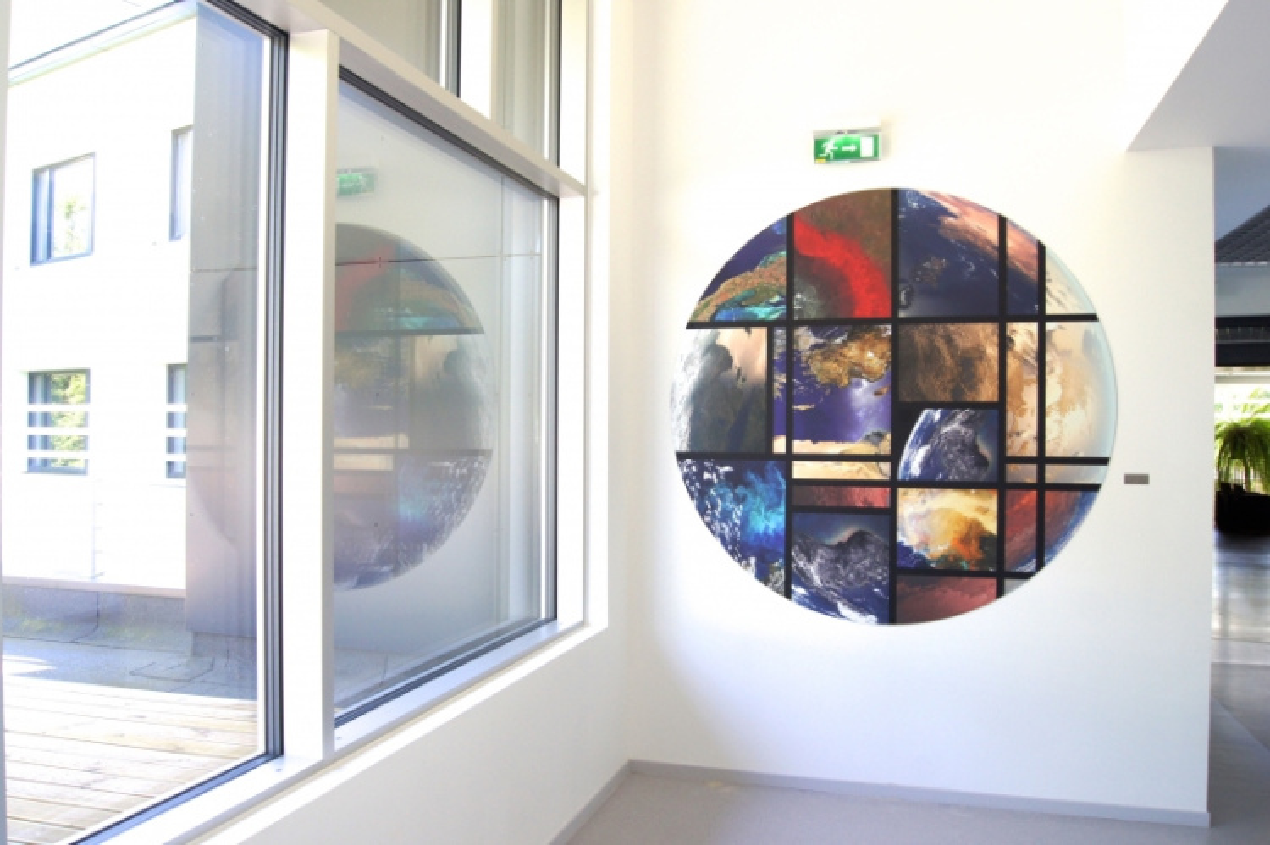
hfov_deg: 67.4
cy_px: 422
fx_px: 952
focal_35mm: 27
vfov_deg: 47.9
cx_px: 635
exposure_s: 1/50
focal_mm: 18
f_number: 5.6
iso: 200
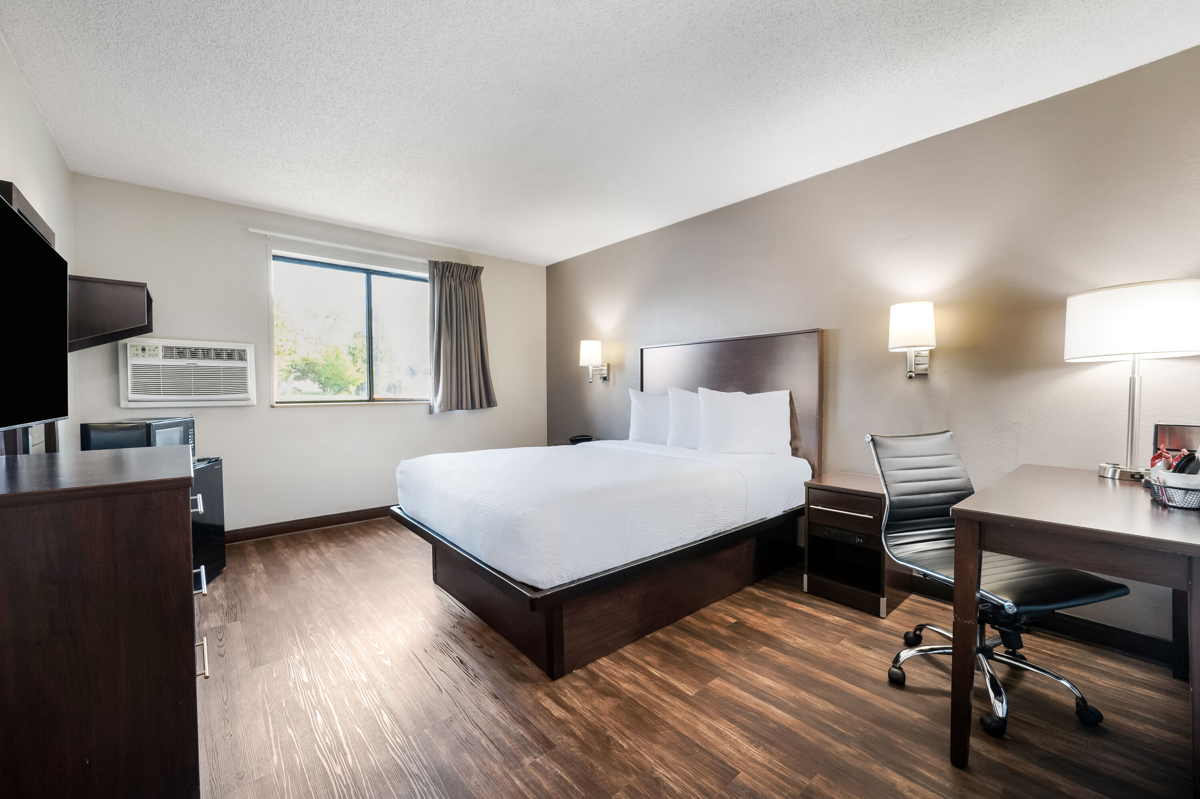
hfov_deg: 104.3
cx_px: 600
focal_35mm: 14
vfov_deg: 81.1
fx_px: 466
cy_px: 400
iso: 400
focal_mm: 14
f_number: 8
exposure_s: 1/4
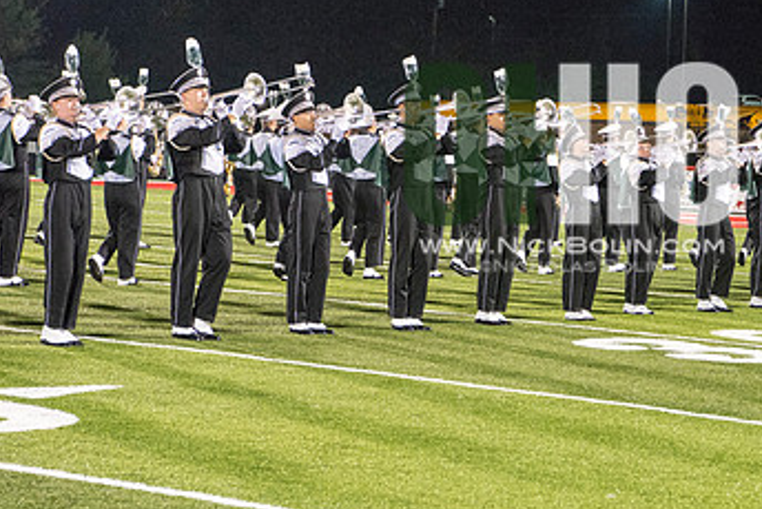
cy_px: 167
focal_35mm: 118
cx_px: 572
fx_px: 2500
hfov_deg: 17.2
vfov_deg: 11.6
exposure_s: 1/200
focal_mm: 70
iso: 5000
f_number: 5.6
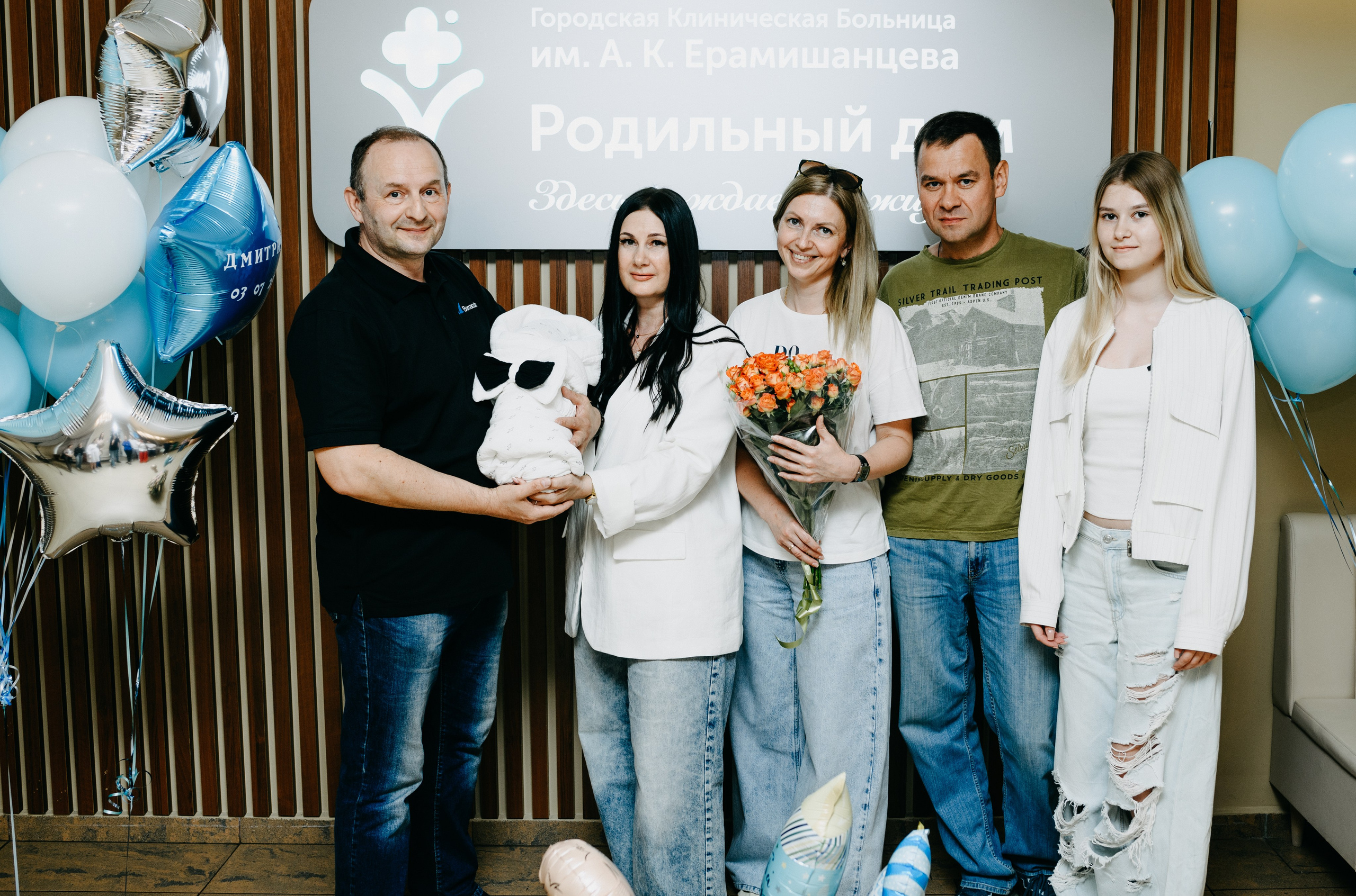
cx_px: 740
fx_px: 1497
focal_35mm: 40
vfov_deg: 33.3
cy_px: 420
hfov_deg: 48.7
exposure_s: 1/160
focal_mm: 35
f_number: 4
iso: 200
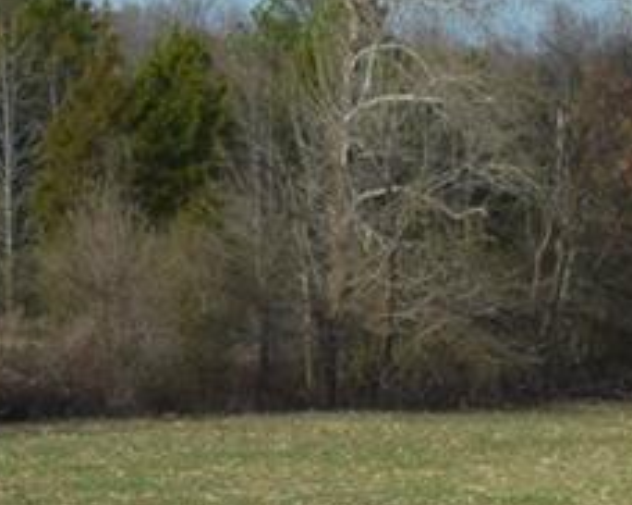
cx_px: 978
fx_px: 3775
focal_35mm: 202
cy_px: 622
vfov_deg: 7.6
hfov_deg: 9.3
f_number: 7.1
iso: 100
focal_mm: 32
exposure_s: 1/200
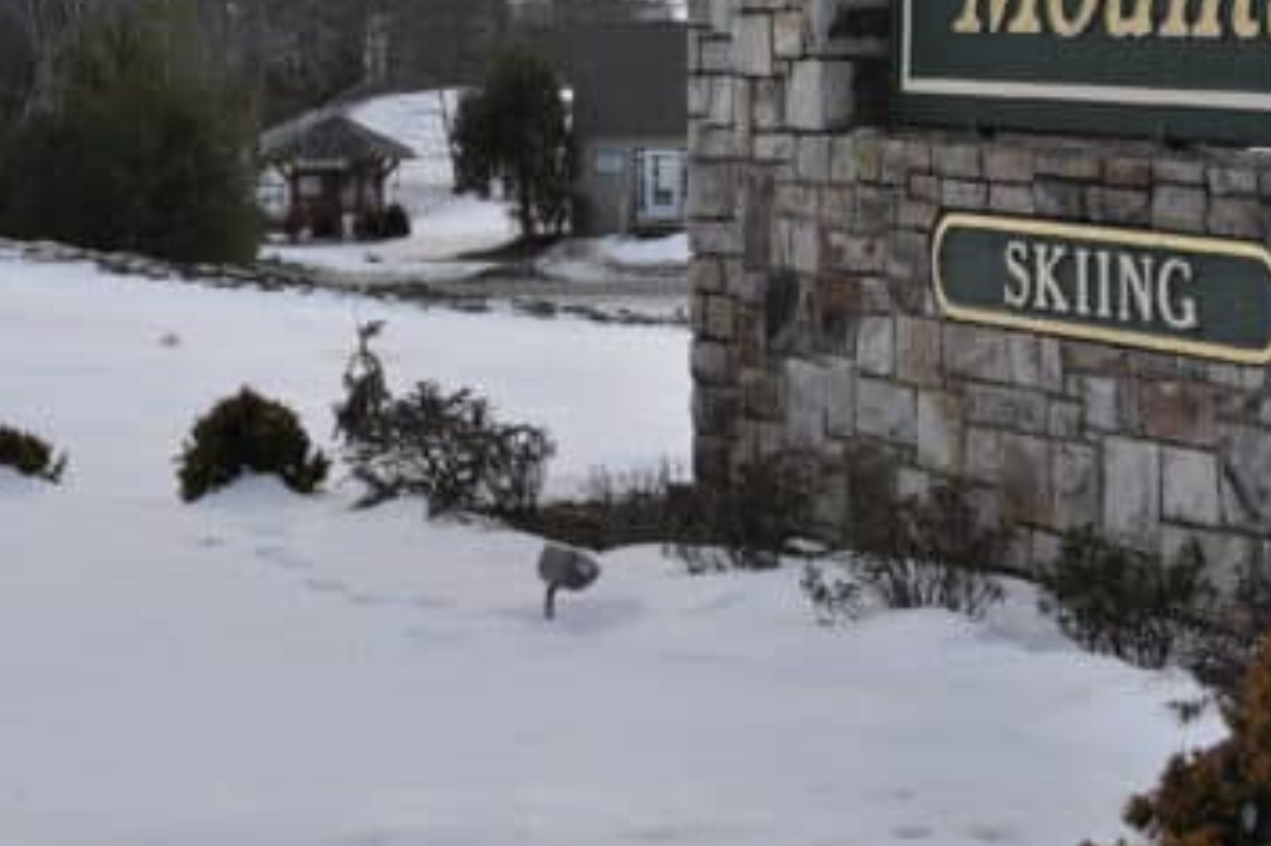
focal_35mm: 114
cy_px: -29
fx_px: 4026
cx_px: 544
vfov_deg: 11.9
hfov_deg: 17.9
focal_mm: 35
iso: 200
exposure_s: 1/160
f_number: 6.3
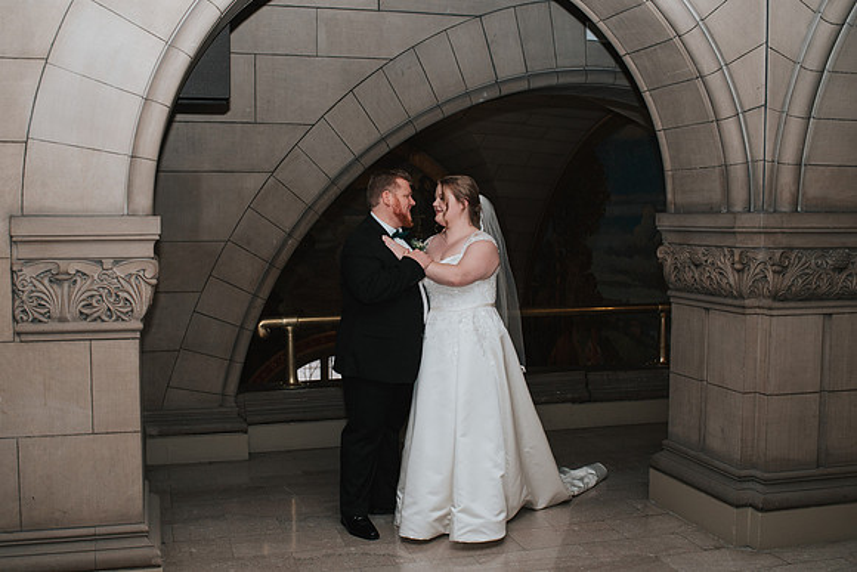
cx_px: 379
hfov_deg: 49.4
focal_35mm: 39
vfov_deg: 34.2
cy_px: 286
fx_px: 930
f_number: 3.5
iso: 900
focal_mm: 35
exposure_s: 1/200
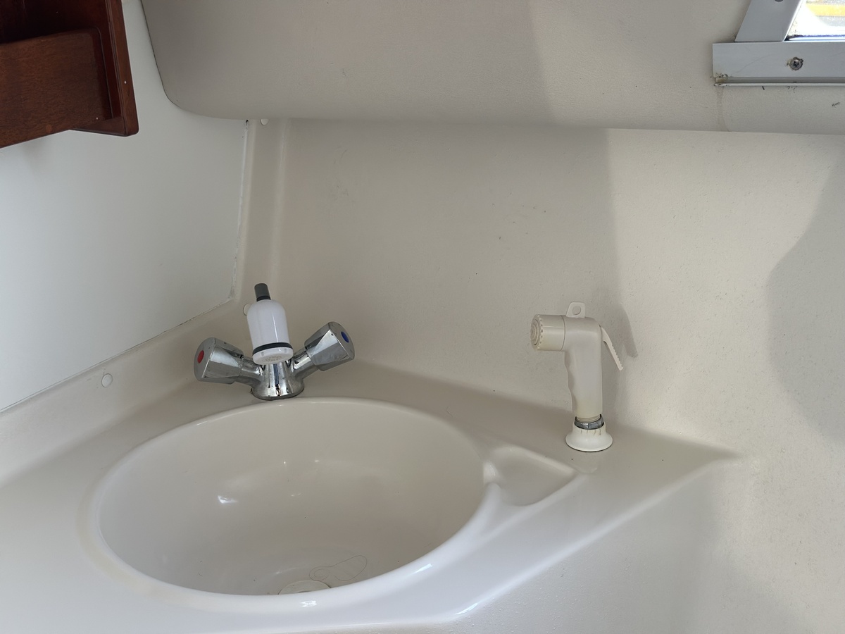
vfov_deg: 30.3
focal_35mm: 48
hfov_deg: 39.7
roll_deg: +4.0
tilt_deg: -22.6
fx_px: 1172
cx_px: 422
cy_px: 317
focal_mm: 6.86
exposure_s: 1/97
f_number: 1.78
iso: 125
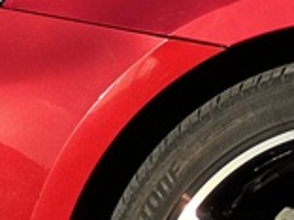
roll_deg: -2.0
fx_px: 1911
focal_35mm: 225
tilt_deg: -2.8
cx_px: 372
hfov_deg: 8.7
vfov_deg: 6.6
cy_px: 281
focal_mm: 9
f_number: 2.8
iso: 20
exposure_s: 1/123
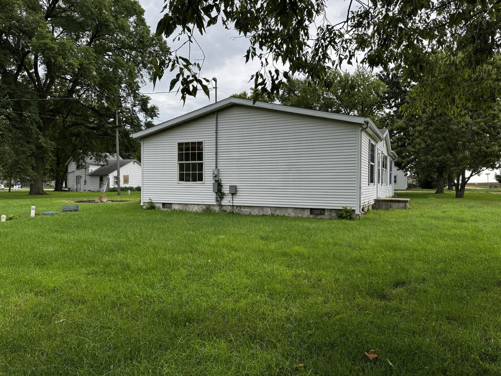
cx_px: 250
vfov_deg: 56.8
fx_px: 347
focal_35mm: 24
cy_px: 188
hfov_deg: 71.6
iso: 80
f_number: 1.78
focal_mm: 6.76
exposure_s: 1/1172
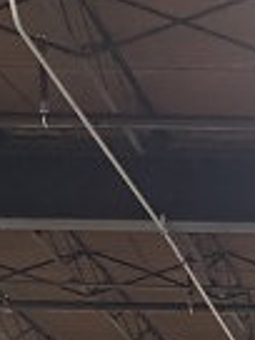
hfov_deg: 8.6
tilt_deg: -3.5
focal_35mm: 155
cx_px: 635
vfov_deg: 10.1
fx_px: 1522
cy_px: 946
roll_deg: +0.1
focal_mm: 4.2
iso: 200
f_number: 1.6
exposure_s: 1/60
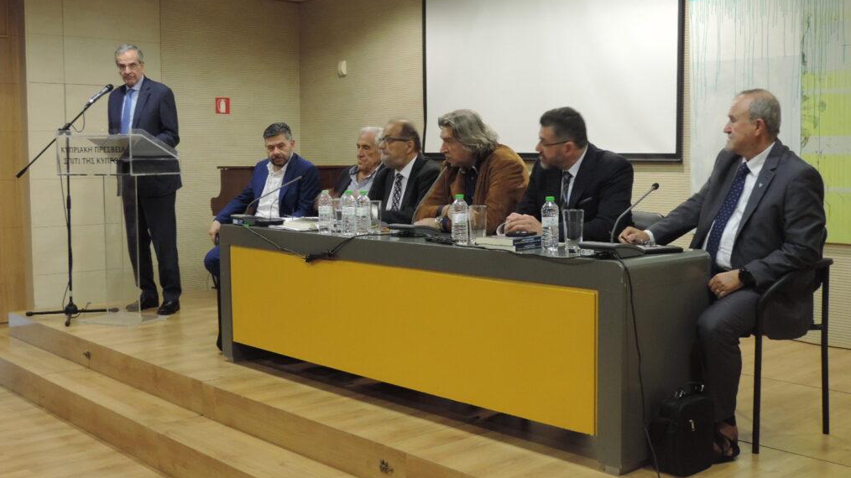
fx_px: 993
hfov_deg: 46.4
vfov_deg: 27.1
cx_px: 422
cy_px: 231
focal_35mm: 44
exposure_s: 1/20
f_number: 3.3
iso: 400
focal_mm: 7.1
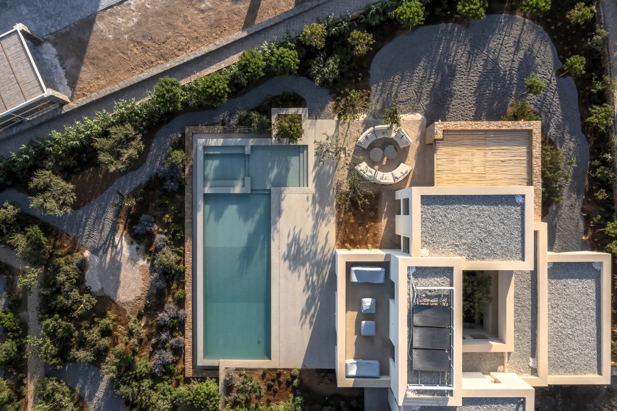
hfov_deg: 65.5
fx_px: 480
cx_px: 308
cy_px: 206
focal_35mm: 28
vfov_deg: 46.4
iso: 100
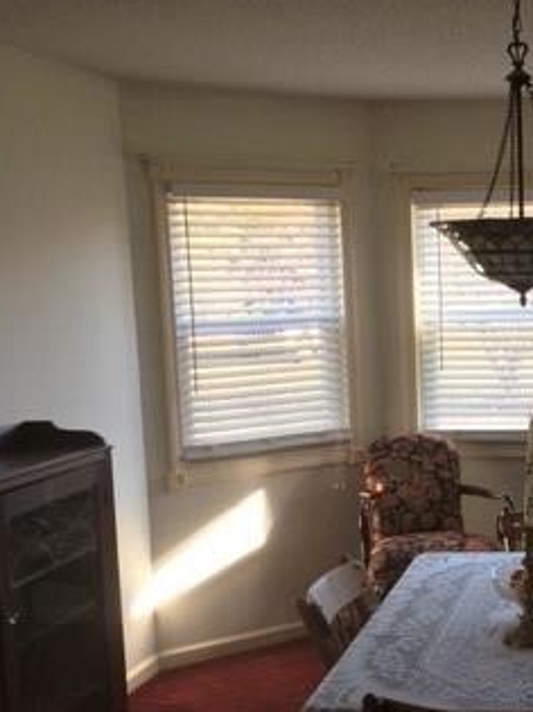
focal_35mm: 59
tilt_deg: -7.9
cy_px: 425
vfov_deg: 32.6
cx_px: 519
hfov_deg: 23.8
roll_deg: +0.8
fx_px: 1212
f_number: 2.2
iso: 32
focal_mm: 4.15
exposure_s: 1/60
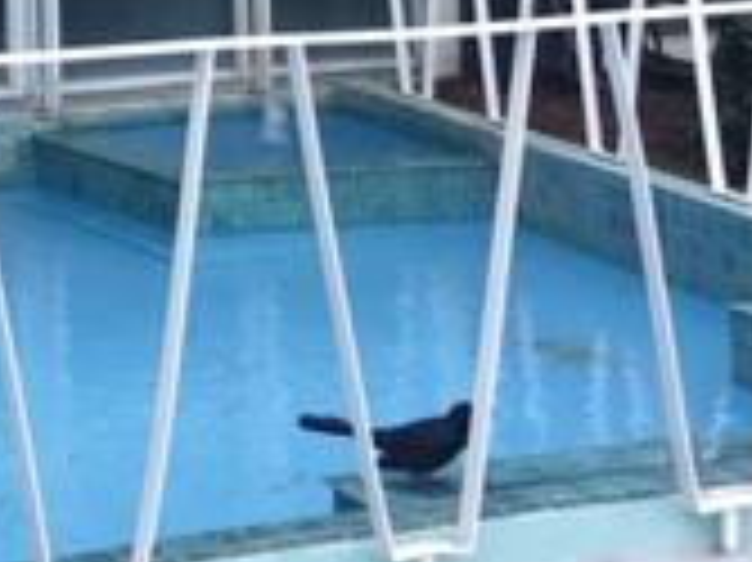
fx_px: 2410
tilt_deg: -0.3
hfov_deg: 16.5
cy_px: -301
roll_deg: +1.5
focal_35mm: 111
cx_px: -288
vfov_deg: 12.6
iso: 25
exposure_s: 1/545
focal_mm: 4.15
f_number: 2.2
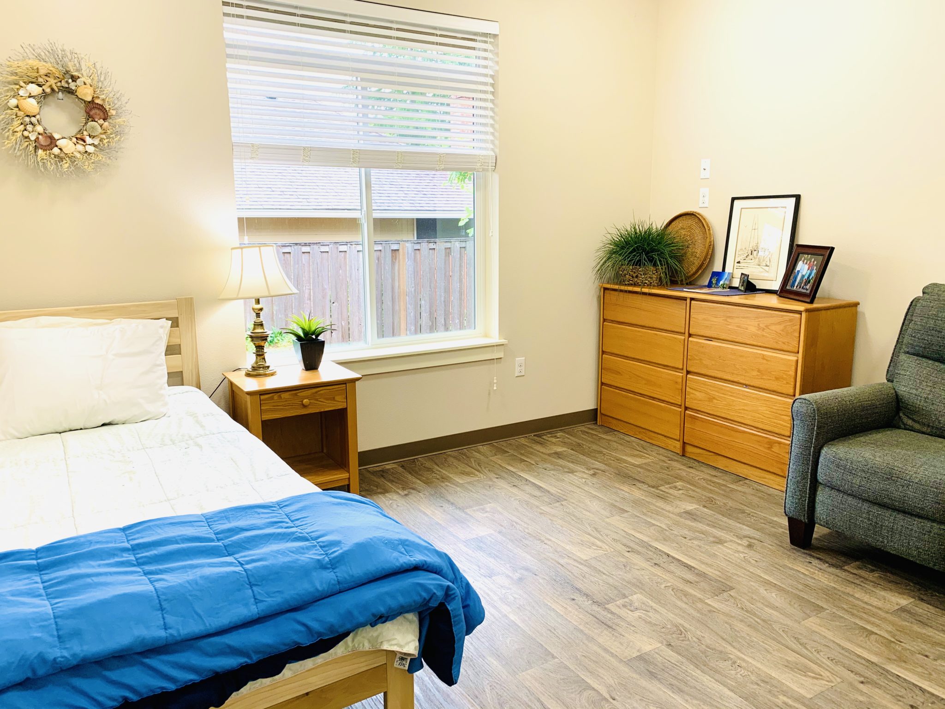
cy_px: 354
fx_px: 710
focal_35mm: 26
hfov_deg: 67.3
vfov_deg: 53.1
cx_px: 472
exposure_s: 1/60
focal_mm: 4.25
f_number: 1.8
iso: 50
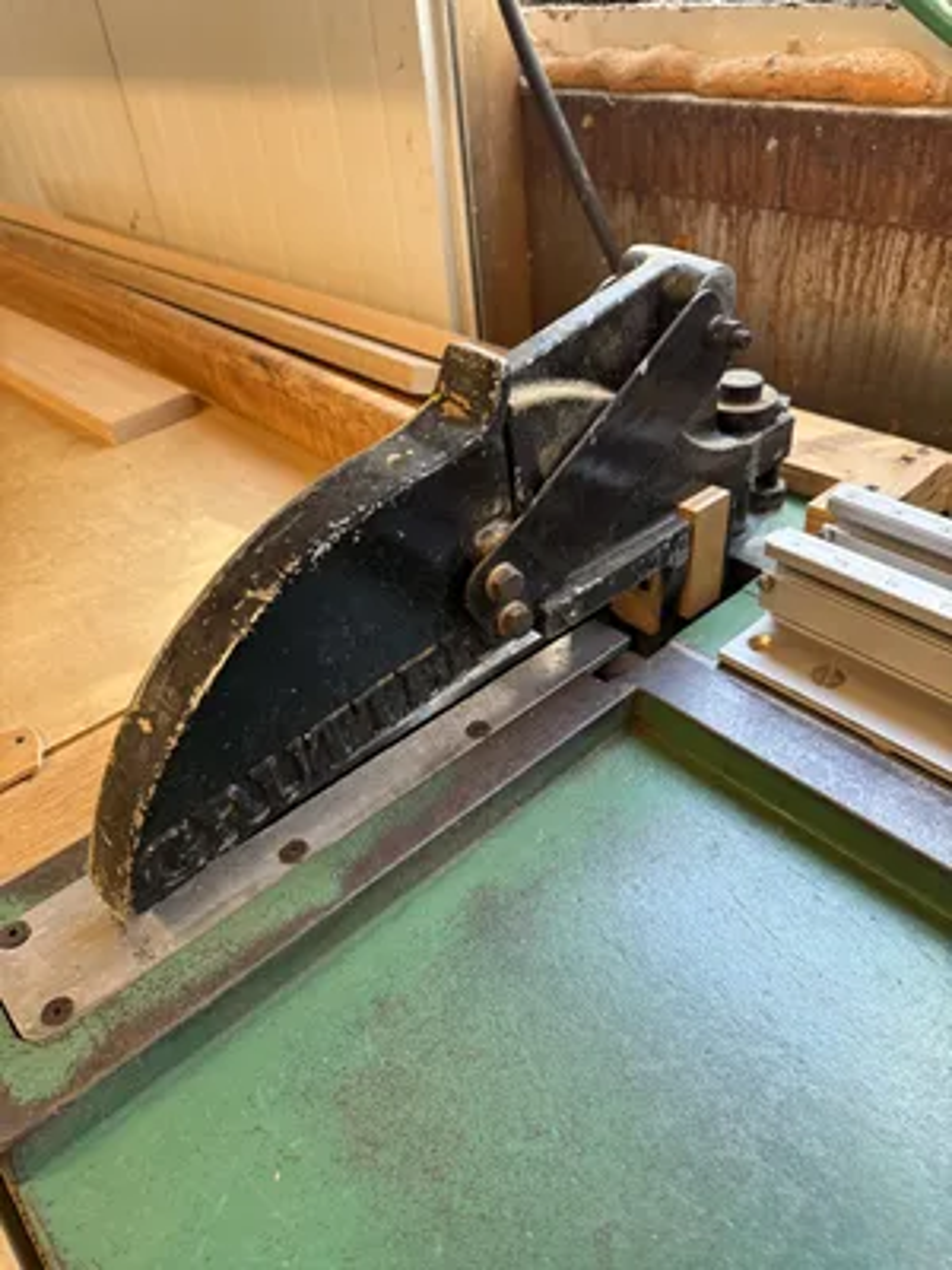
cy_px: 635
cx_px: 476
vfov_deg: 71.6
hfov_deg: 56.8
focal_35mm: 24
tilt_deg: -37.3
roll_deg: +6.3
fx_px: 880
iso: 200
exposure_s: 1/106
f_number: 1.78
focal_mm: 6.76
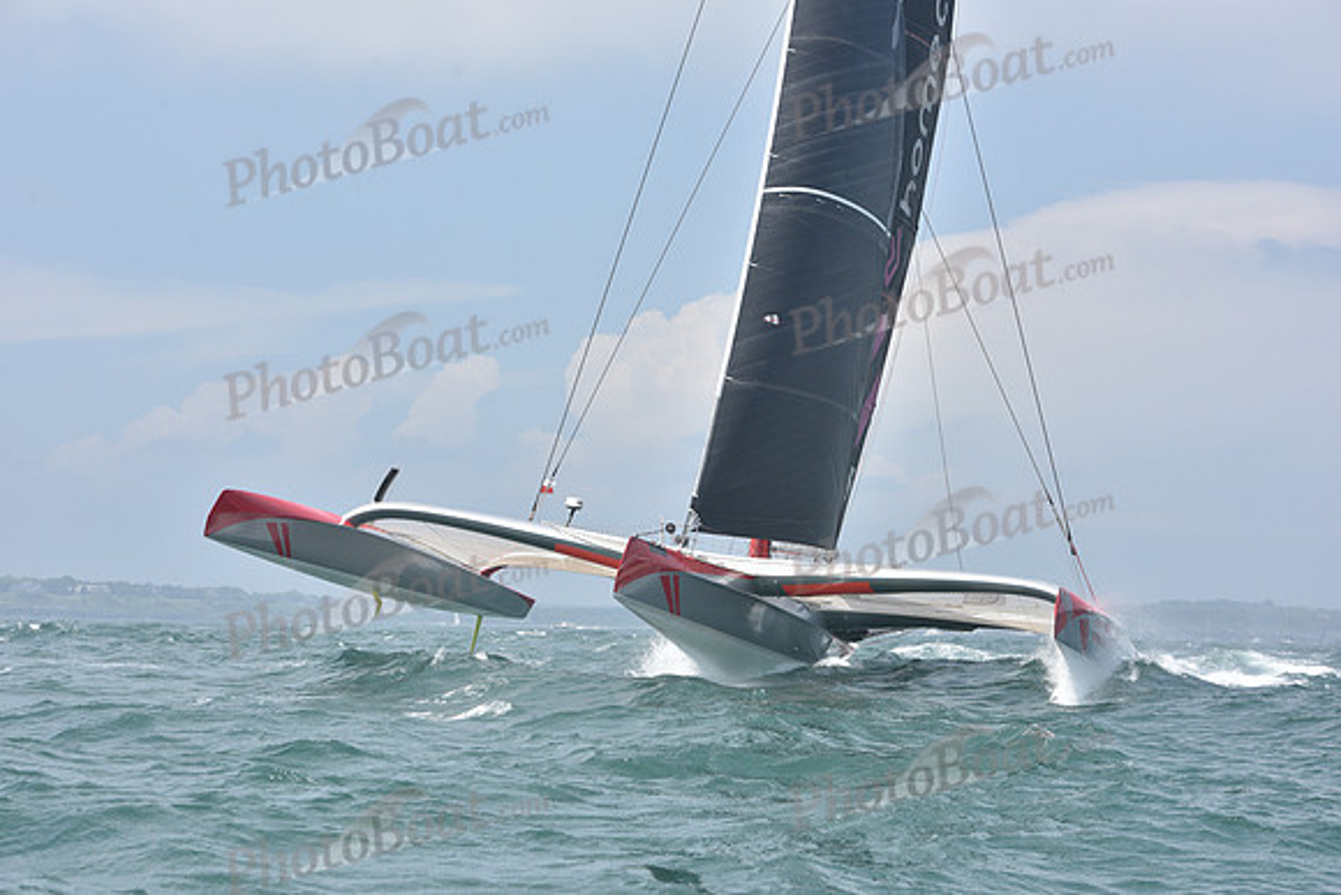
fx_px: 3167
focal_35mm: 85
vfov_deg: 16.1
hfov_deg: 23.9
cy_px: 448
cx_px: 670
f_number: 9
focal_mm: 85
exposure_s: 1/1000
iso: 320
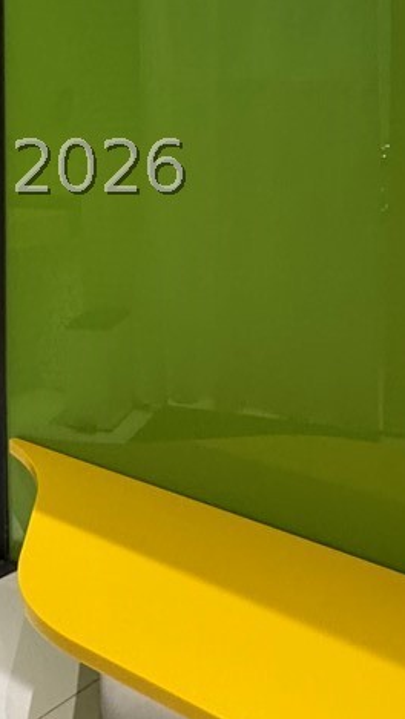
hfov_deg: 22.8
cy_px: 167
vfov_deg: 38.7
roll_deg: +0.8
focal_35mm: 52
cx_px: 95
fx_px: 992
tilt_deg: -6.1
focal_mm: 2.22
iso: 320
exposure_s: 1/60
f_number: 2.2
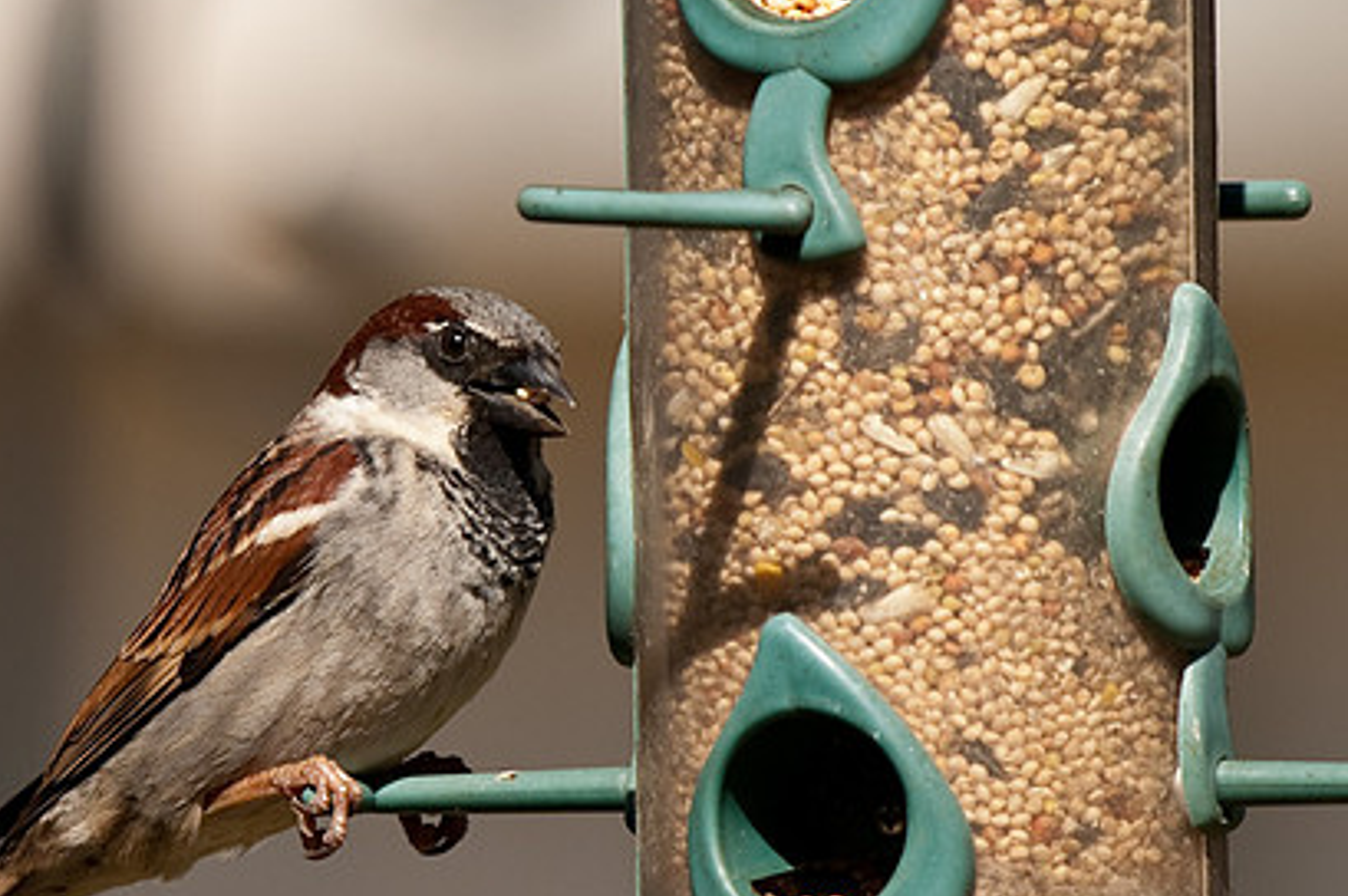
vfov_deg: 2.2
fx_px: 23870
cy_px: 591
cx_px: 494
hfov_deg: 3.2
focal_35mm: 638
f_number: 5
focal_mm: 300
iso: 100
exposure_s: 1/800
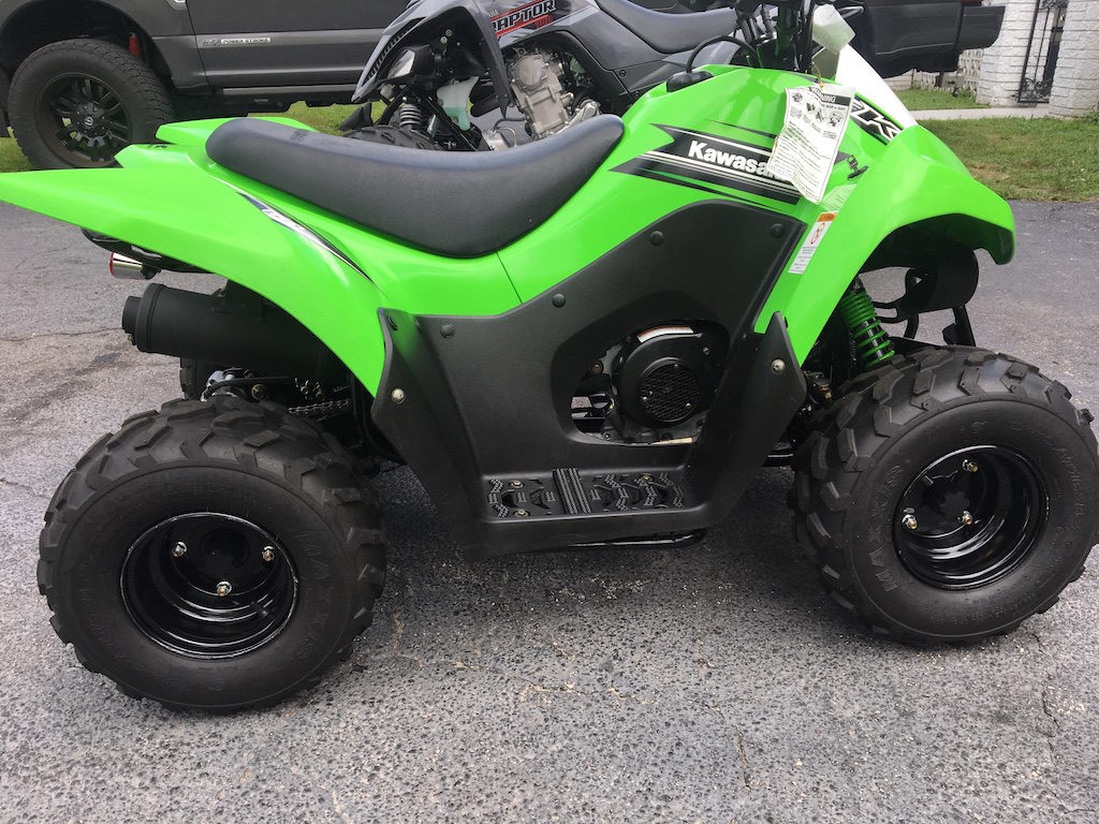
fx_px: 921
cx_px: 550
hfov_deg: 61.7
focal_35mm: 29
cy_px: 412
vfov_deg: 48.2
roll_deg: -0.3
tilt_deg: -22.9
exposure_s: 1/386
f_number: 2.2
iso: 25
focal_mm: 4.15
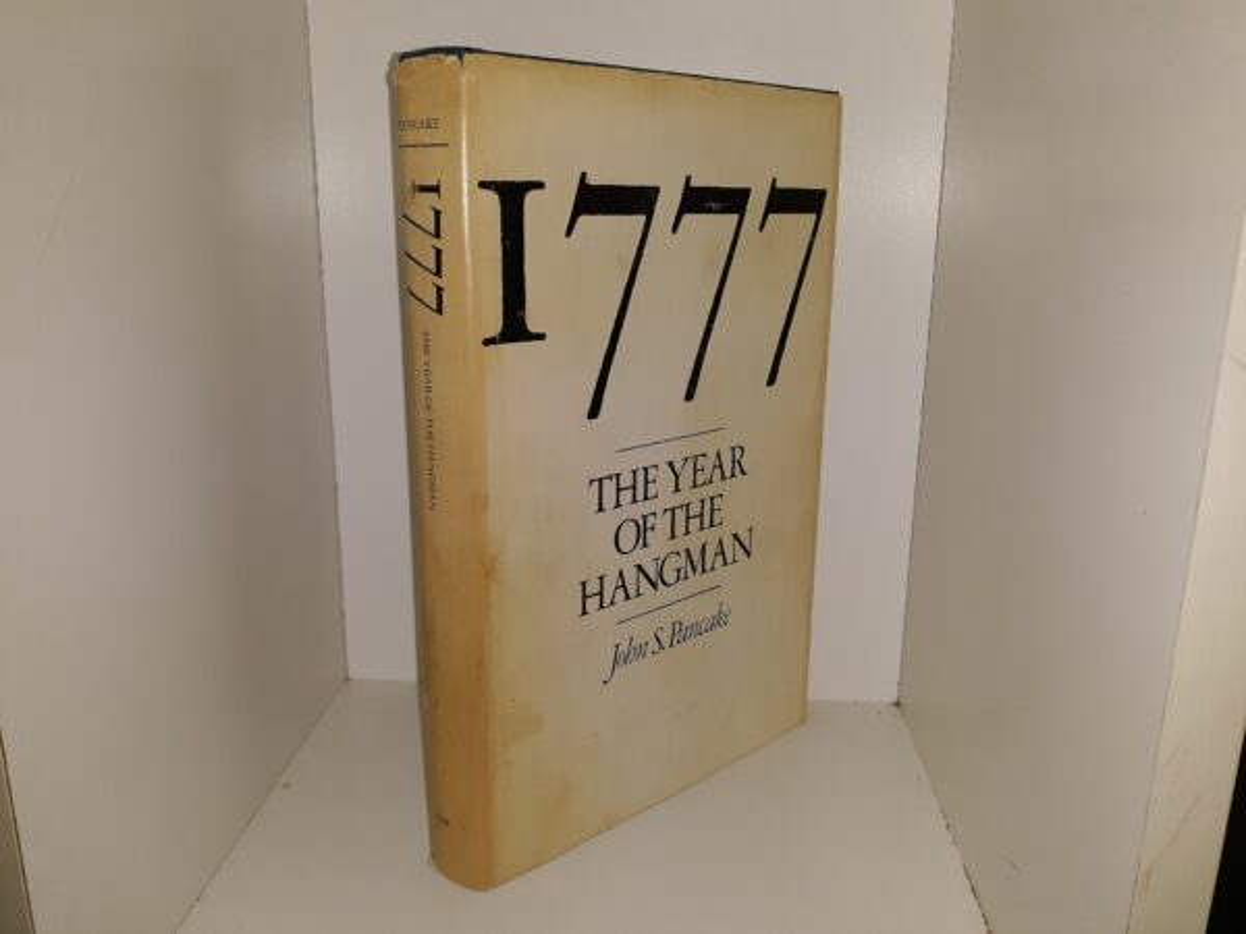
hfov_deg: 63.4
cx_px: 623
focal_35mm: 28
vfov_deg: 49.7
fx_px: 1008
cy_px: 467
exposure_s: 1/197
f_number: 1.7
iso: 40
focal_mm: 3.7
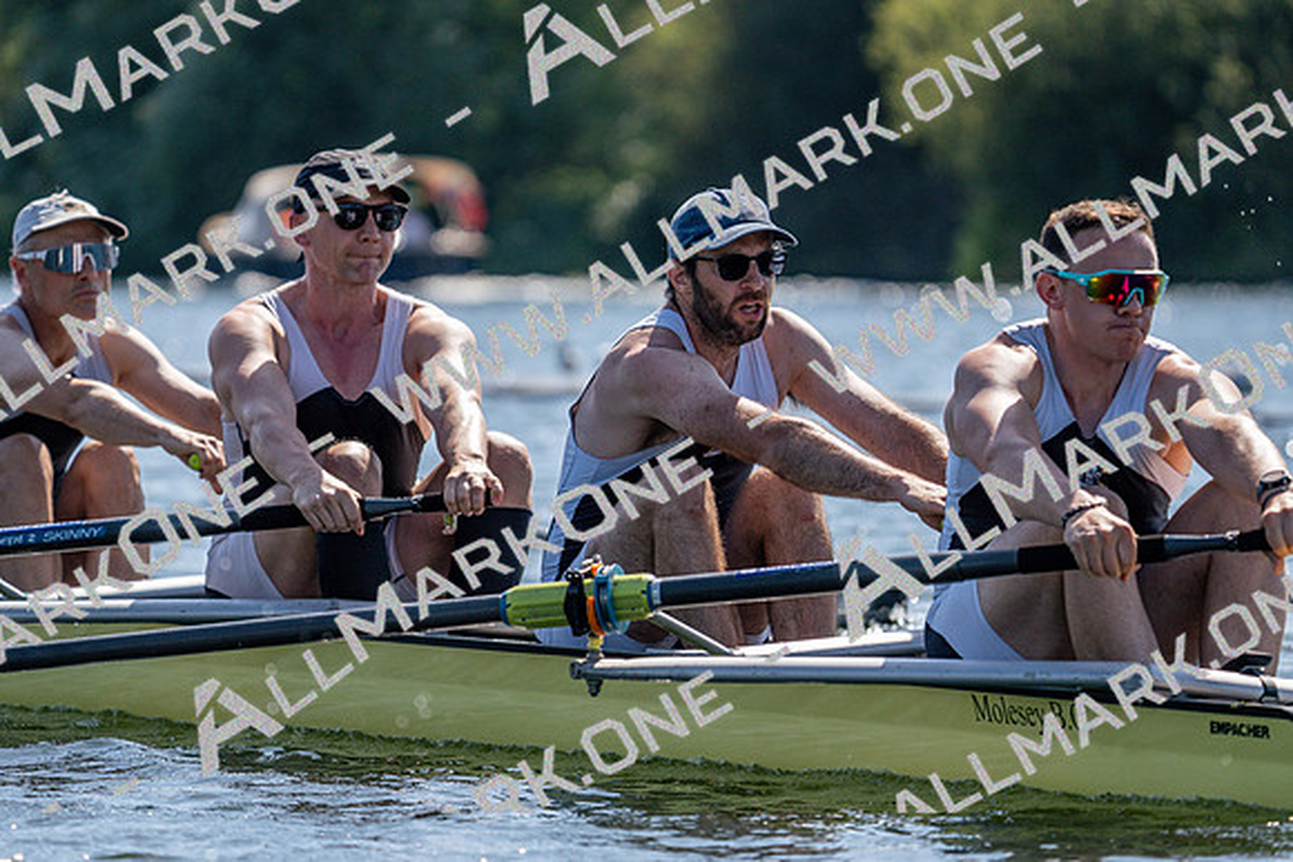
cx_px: 646
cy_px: 431
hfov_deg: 6.5
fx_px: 11316
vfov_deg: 4.4
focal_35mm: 315
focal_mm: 315
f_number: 6.3
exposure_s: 1/2000
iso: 400
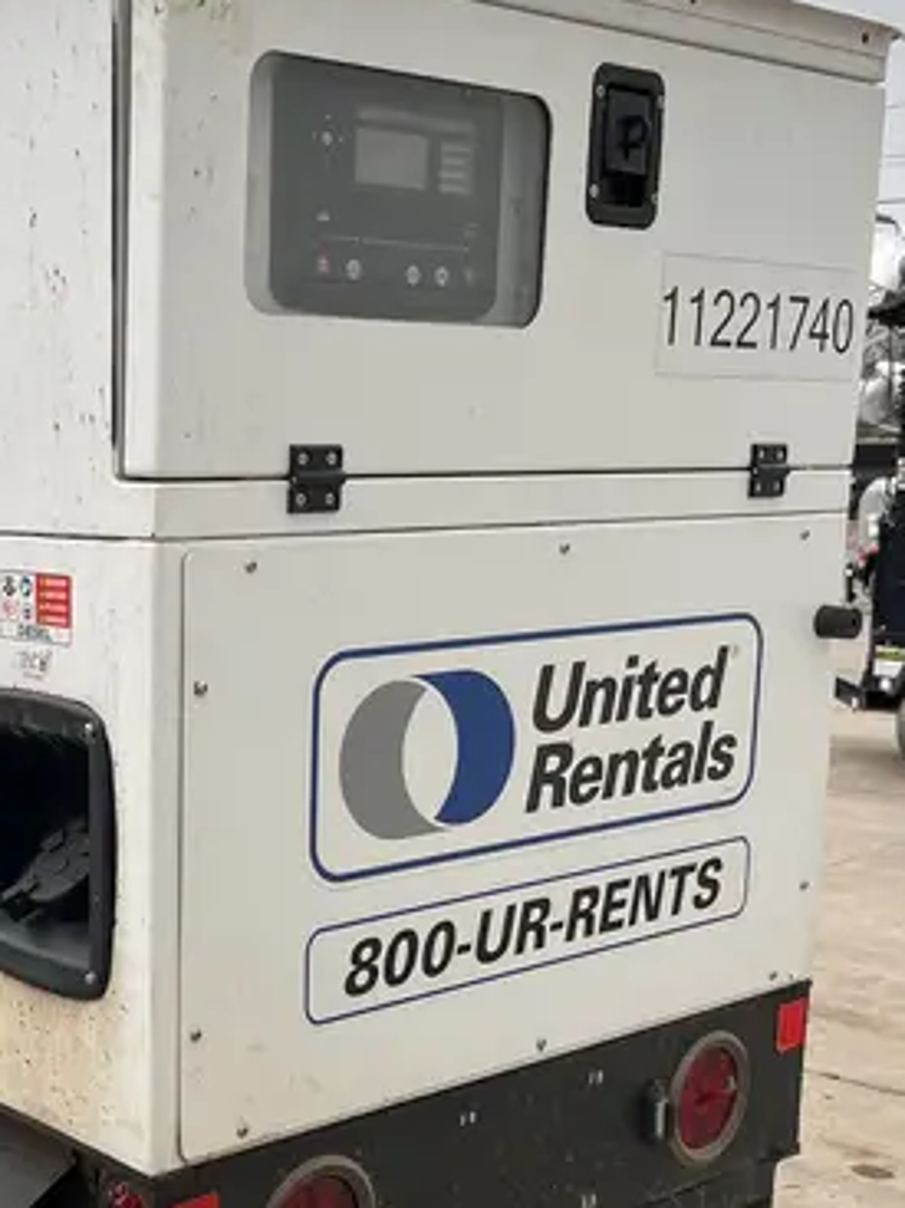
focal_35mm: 52
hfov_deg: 26.9
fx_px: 1814
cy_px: 795
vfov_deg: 36.5
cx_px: 59
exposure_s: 1/427
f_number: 1.6
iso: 50
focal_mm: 5.1
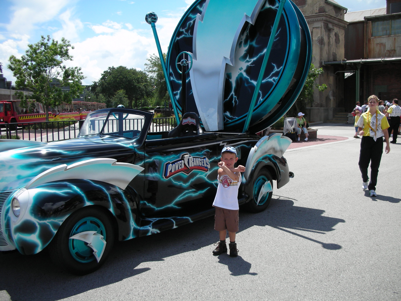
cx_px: 200
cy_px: 150
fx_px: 405
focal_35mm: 35
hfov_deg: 52.6
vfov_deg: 40.7
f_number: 8.5
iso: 50
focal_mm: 5.8
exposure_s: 1/71.6
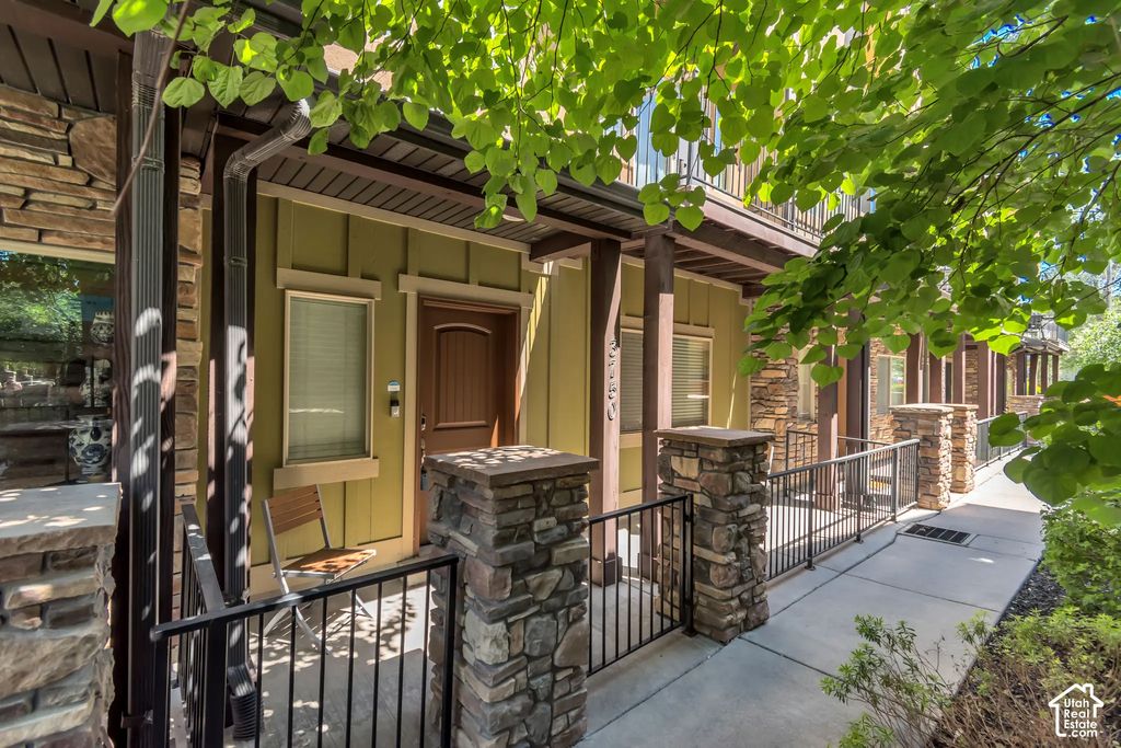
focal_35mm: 15
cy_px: 374
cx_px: 560
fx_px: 467
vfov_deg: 77.3
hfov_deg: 100.4
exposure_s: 1/160
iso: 100
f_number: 4.5
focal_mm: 10
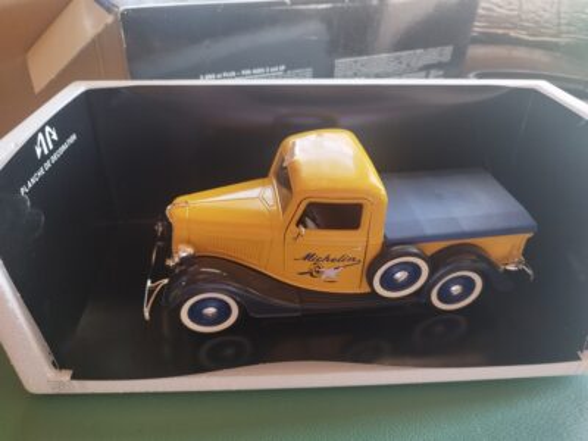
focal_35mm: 24
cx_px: 294
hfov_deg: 71.6
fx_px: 408
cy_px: 220
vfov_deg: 56.8
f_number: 1.89
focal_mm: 5.89
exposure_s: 1/33.3
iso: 410
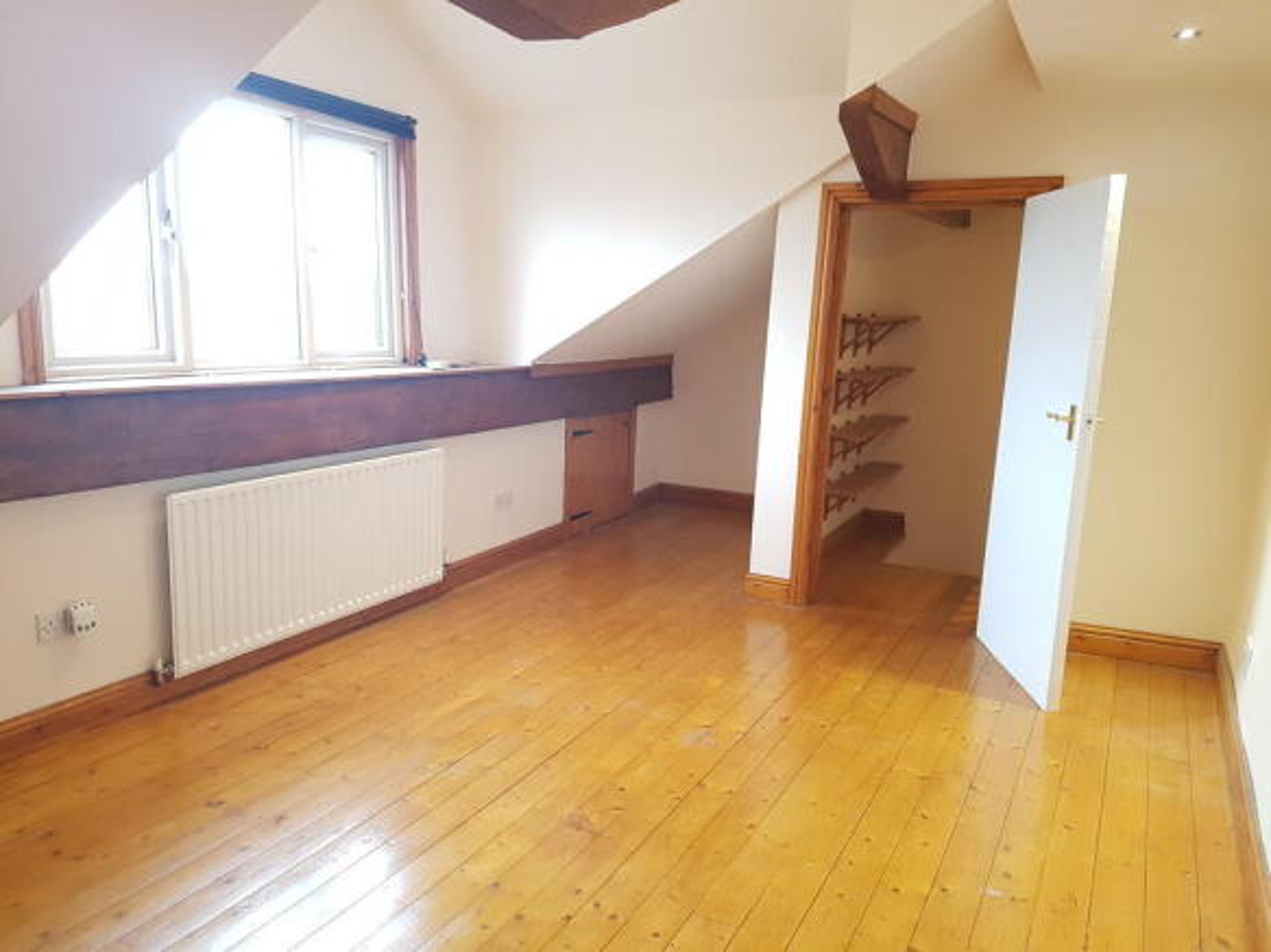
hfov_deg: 67.3
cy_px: 476
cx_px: 636
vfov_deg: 53.0
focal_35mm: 26
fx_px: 954
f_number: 1.7
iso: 200
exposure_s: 1/50
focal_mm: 4.2
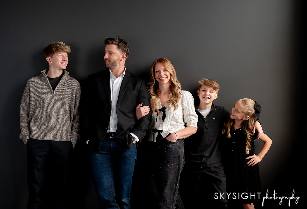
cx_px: 157
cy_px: 105
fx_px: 490
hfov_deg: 34.8
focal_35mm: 57
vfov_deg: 24.1
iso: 2500
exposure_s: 1/125
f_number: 6.3
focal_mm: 56
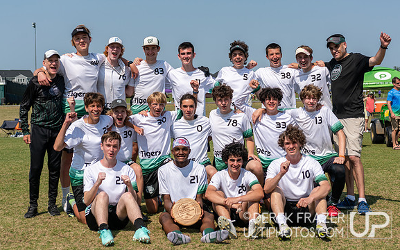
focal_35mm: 76
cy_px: 99
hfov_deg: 27.2
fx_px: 828
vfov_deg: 17.1
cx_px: 204
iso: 80
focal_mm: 62
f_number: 5.6
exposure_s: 1/1000
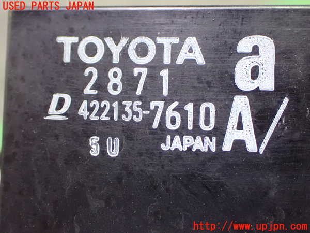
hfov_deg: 40.4
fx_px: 421
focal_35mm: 47
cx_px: 155
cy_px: 116
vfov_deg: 30.9
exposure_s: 1/25
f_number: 3.1
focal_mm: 8.4
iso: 1600
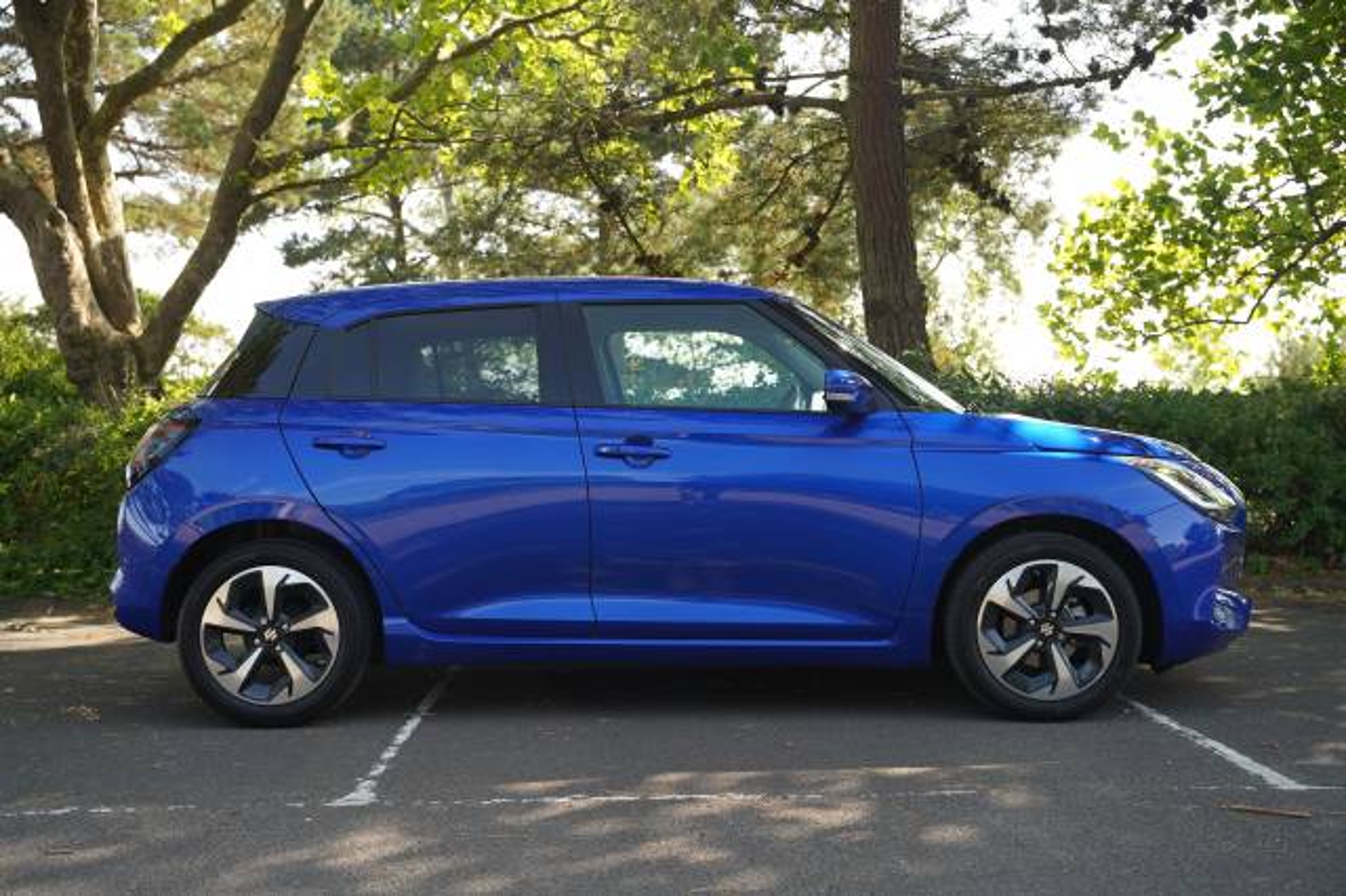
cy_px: 448
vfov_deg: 32.5
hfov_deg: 47.3
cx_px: 673
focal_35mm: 41
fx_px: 1536
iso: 250
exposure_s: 1/160
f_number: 4
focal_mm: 41.1
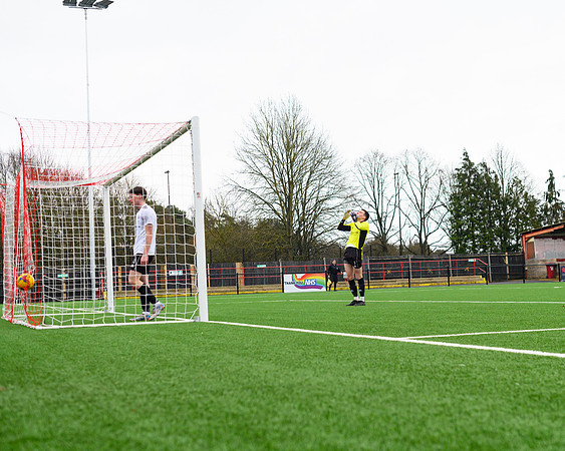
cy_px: 226
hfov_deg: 33.3
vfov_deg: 26.9
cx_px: 340
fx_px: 942
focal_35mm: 56
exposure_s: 1/1250
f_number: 5
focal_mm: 50
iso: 1000
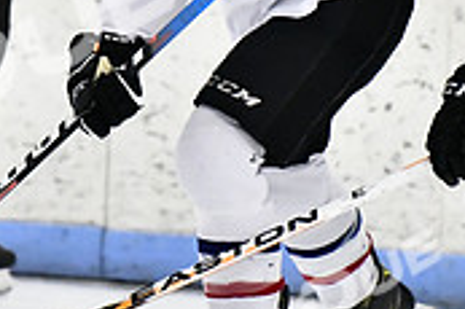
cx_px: 67
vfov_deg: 1.4
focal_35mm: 958
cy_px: 9
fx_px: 12362
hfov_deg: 2.2
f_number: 2.8
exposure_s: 1/1600
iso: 6400
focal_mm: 190
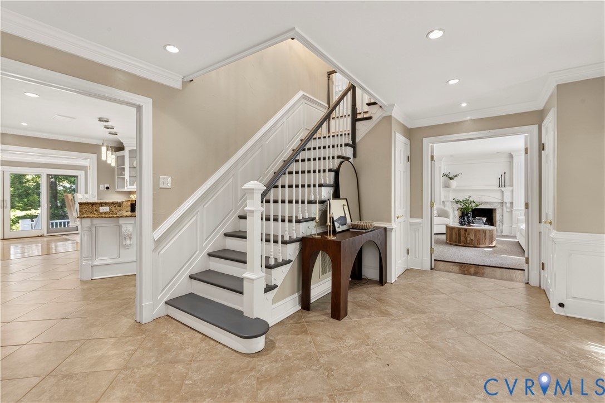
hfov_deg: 96.8
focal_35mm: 16
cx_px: 302
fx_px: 269
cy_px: 202
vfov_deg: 73.7
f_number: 9
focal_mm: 16
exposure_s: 1/2
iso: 640
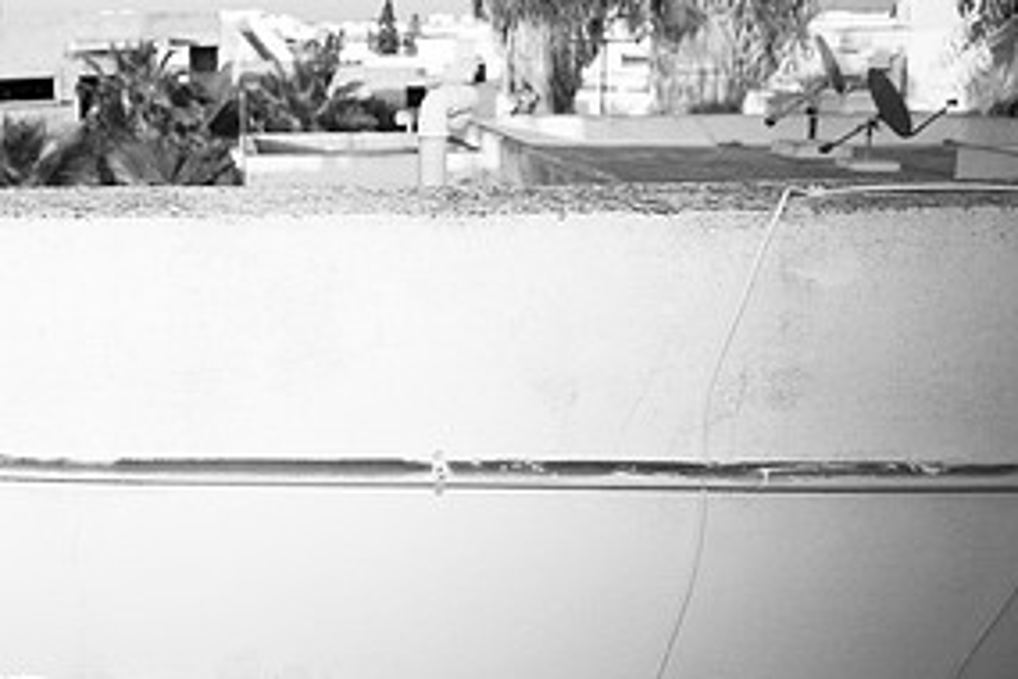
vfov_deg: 37.0
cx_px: 36
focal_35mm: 35
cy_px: 173
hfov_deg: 46.9
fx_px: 990
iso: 100
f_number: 2.8
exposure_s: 1/250
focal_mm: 16
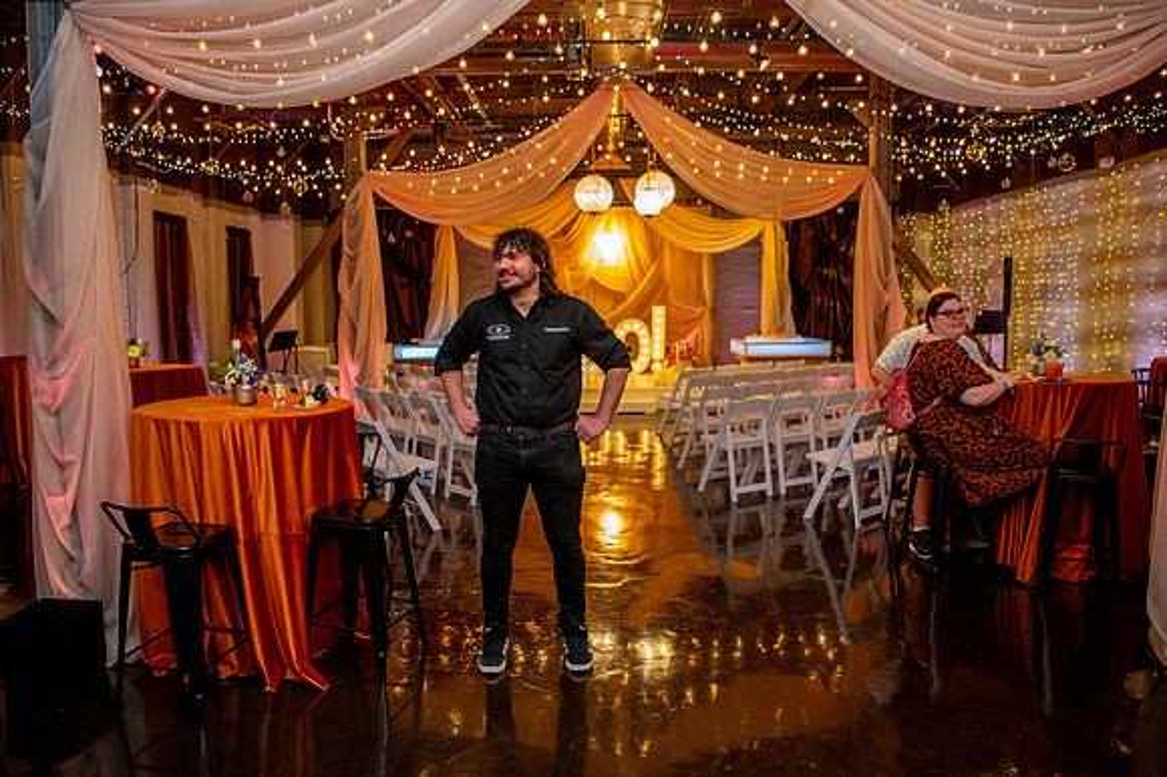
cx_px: 584
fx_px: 788
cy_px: 388
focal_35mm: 24
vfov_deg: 52.5
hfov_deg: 73.1
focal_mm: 24
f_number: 2.8
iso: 2500
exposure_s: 1/160
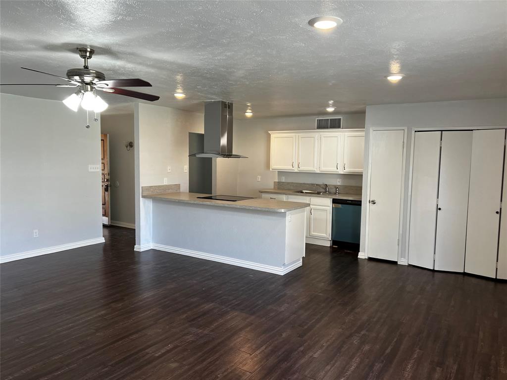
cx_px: 254
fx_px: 381
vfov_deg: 53.1
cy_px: 190
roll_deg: -1.4
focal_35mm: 26
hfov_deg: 67.3
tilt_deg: -6.2
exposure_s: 1/120
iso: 125
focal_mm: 5.7
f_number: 1.5
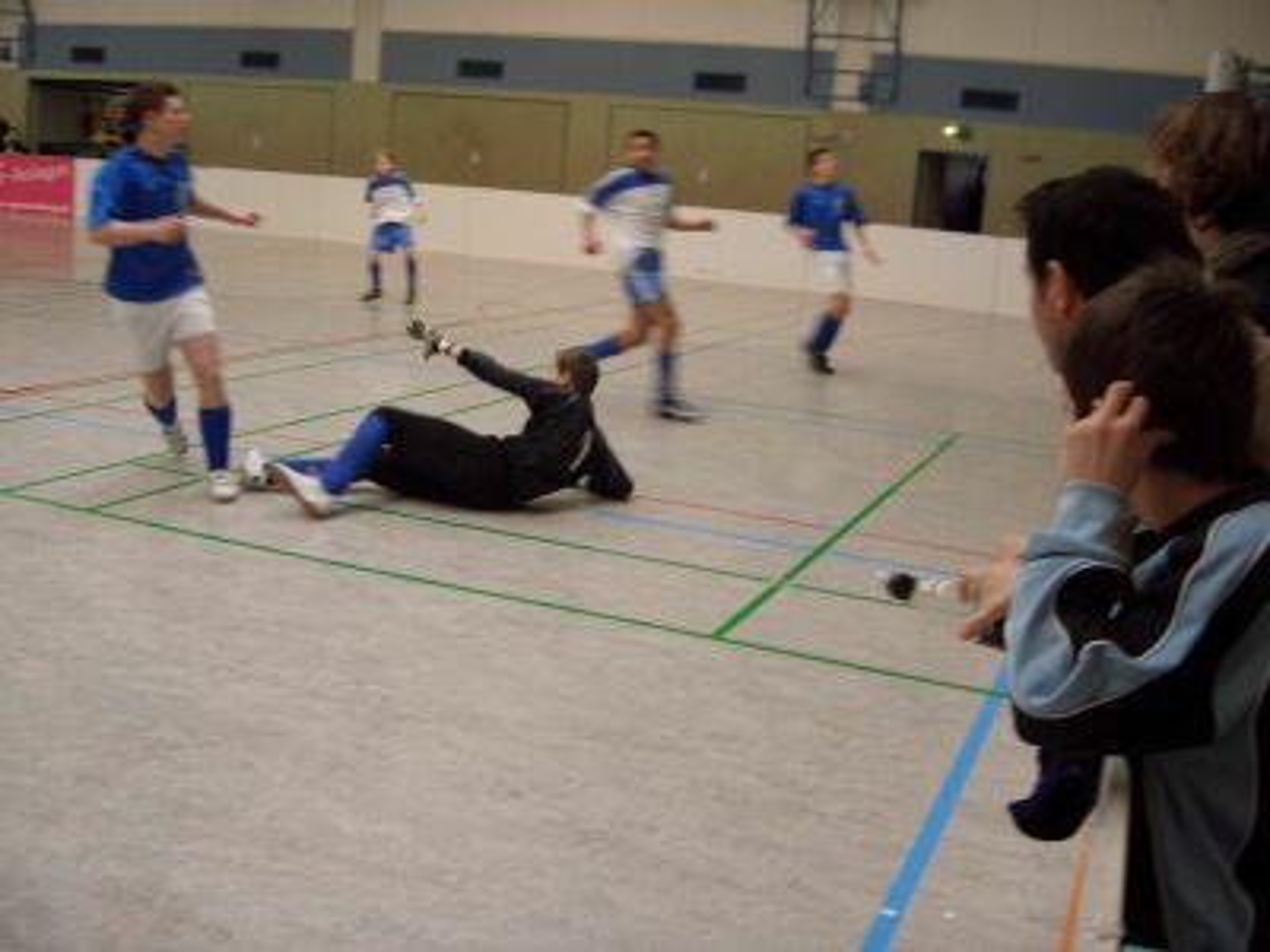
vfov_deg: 36.8
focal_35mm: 39
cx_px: 635
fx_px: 1431
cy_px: 476
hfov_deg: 47.9
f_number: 2.8
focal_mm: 8
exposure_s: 1/100
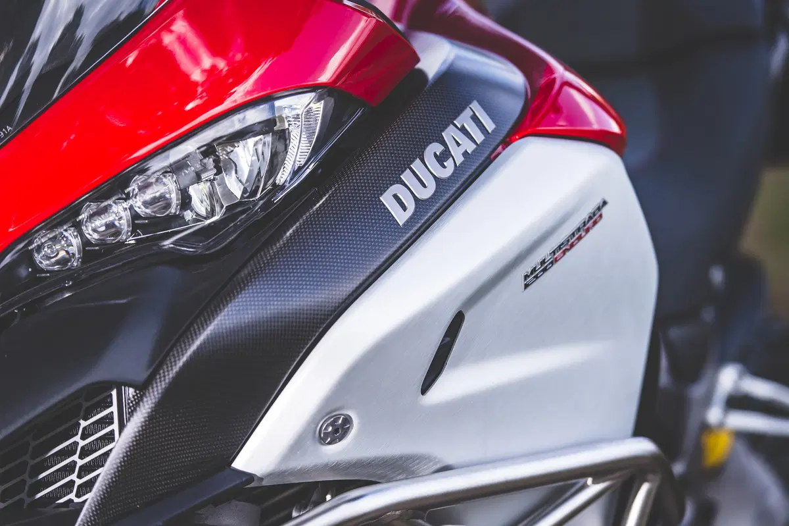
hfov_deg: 14.2
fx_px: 3176
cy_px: 263
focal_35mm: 145
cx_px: 394
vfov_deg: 9.5
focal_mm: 145
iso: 100
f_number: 3.5
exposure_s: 1/640
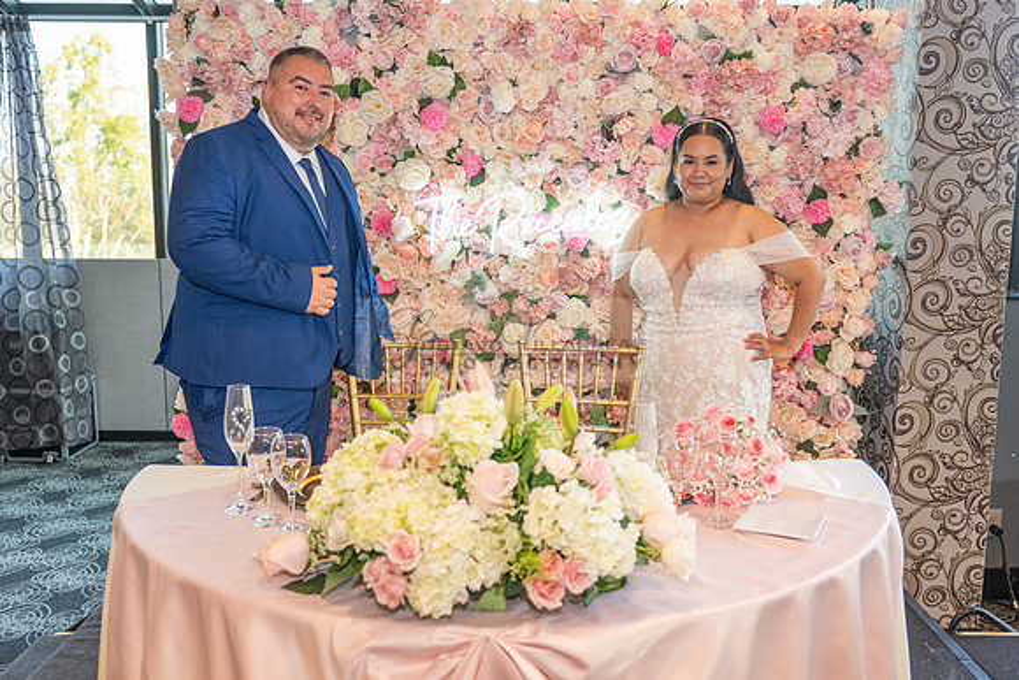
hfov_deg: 58.6
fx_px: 907
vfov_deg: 41.1
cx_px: 513
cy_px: 329
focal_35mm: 32
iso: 1000
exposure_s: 1/200
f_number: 2.8
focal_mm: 24
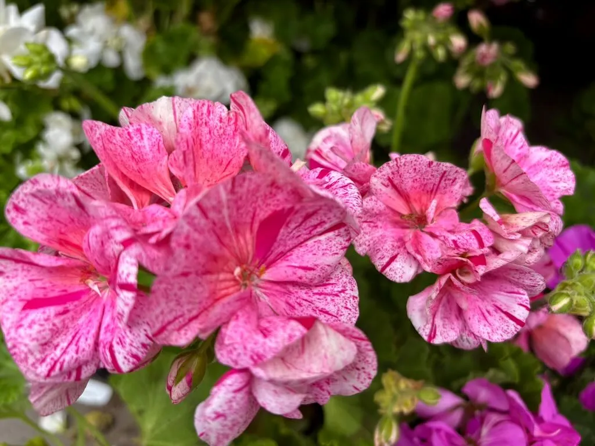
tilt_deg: -45.6
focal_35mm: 26
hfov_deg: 67.3
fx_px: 447
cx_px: 298
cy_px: 223
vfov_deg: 53.1
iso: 50
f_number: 1.6
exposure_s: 1/387
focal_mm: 5.96
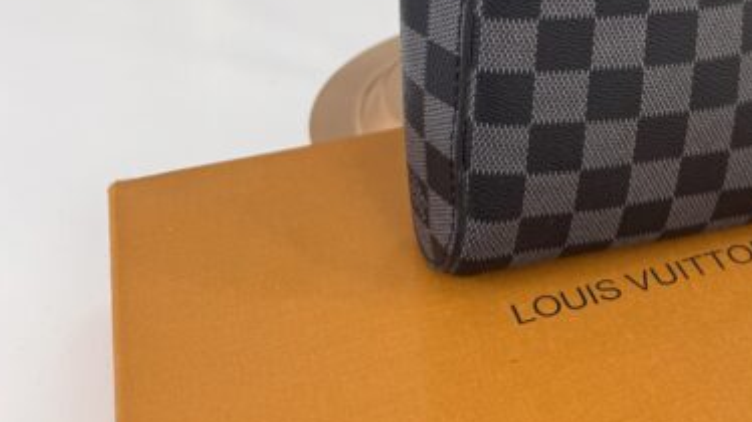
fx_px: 1116
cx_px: 579
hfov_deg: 36.2
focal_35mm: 56
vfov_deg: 17.6
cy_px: -322
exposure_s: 1/120
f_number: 1.78
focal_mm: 6.76
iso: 100
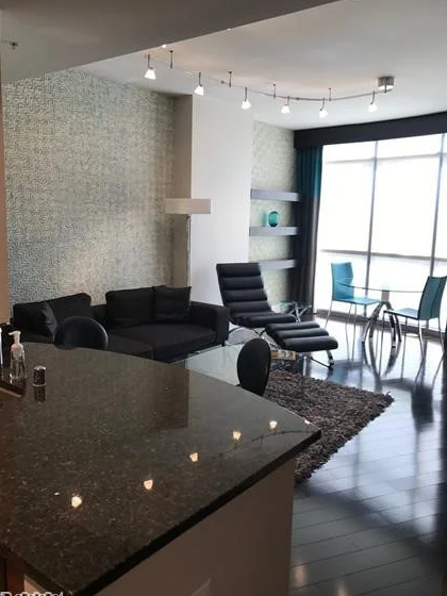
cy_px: 296
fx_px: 517
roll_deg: -0.4
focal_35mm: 30
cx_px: 210
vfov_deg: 60.0
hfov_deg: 46.8
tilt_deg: -8.3
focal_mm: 3.99
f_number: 1.8
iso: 25
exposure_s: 1/60
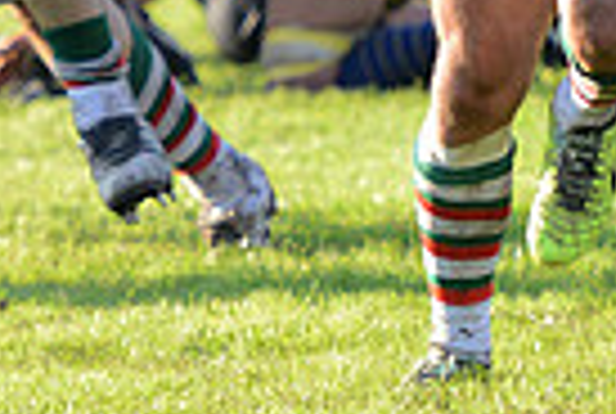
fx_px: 14473
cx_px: 719
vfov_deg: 1.6
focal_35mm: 844
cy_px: -313
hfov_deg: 2.4
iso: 800
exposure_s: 1/640
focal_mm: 200
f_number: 4
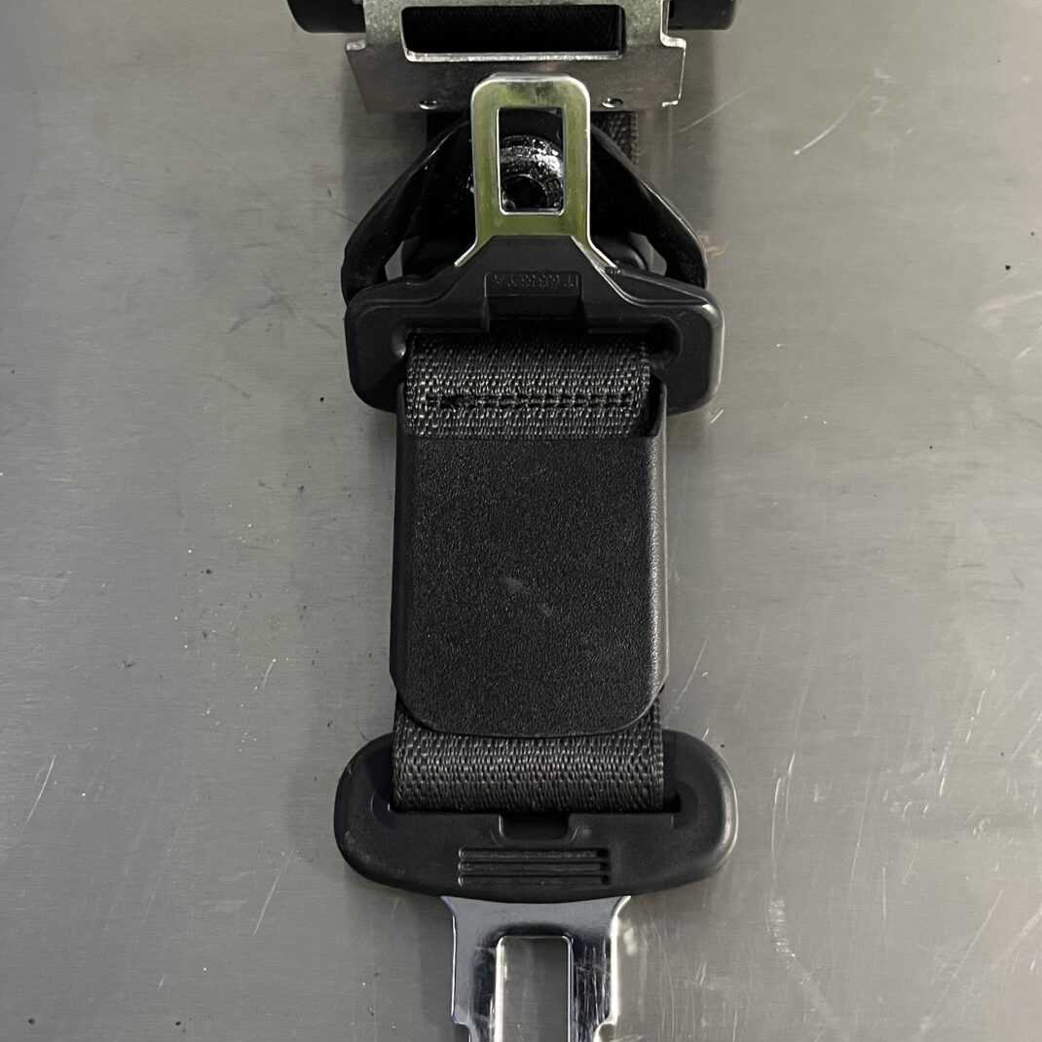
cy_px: 359
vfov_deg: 38.0
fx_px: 1498
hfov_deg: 38.3
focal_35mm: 44
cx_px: 561
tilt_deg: -62.7
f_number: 1.6
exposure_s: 1/50
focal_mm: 5.1
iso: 500
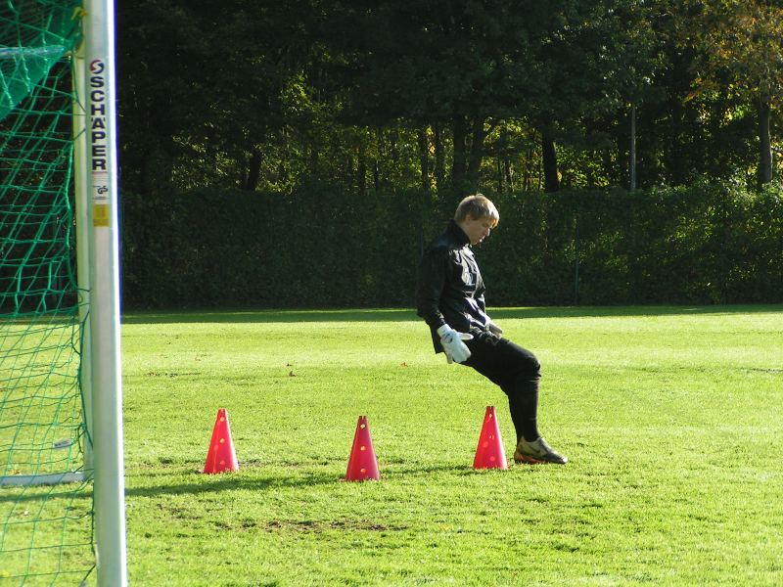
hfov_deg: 10.5
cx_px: 392
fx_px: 4252
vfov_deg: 7.9
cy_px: 294
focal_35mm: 188
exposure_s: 1/200
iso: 50
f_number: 4.5
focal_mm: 28.8
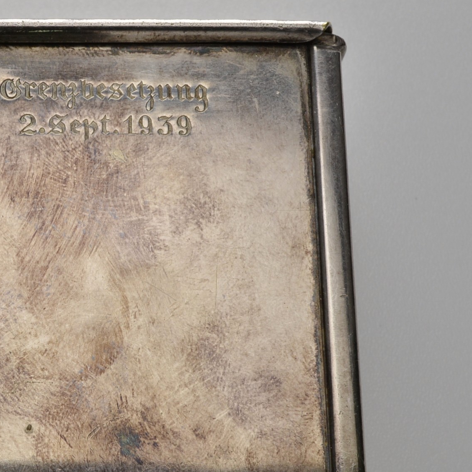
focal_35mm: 89
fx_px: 1373
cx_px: 85
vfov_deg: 19.4
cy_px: 337
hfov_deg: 19.3
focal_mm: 32
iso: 400
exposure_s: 1/200
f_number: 14
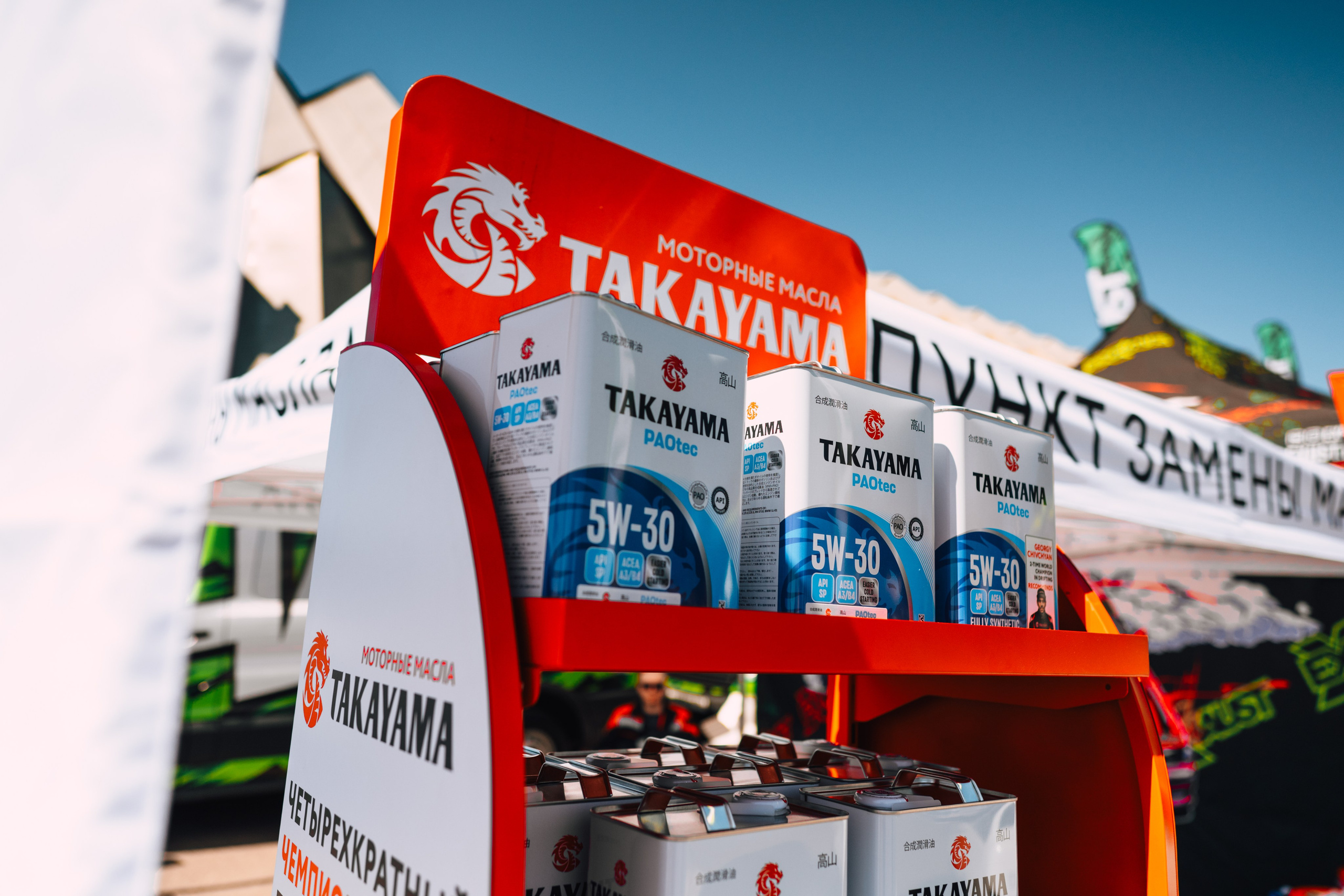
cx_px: 672
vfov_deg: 53.1
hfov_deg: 73.8
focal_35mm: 24
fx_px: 896
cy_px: 448
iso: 280
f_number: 2.5
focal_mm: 24
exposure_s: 1/8000
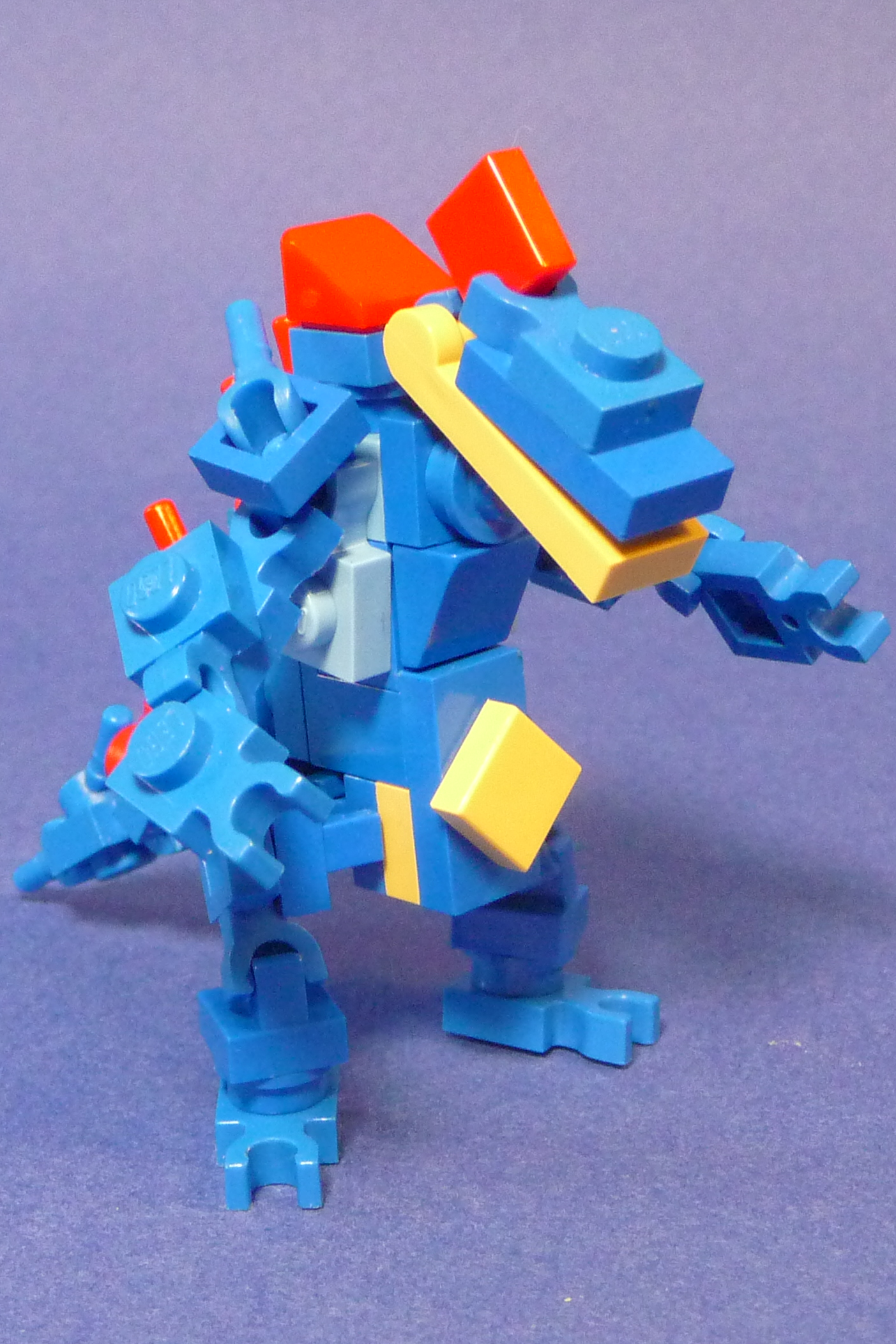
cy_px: 743
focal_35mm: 82
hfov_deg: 16.7
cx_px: 403
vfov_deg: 24.7
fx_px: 3061
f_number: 4.2
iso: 400
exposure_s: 1/30
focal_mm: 8
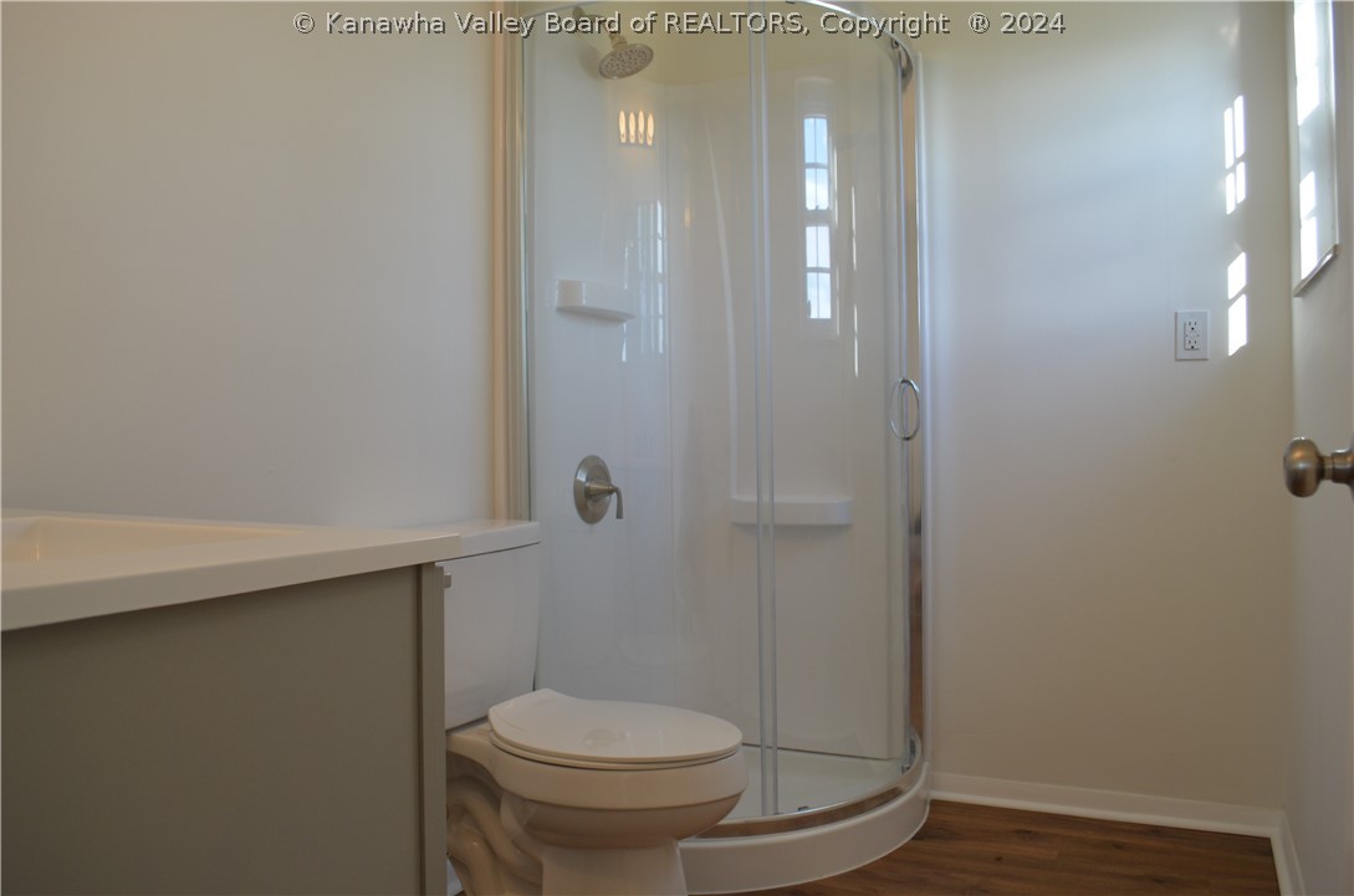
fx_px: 1013
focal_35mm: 27
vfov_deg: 47.7
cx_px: 677
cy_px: 448
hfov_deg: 67.5
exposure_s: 1/125
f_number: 5.6
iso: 400
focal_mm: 18
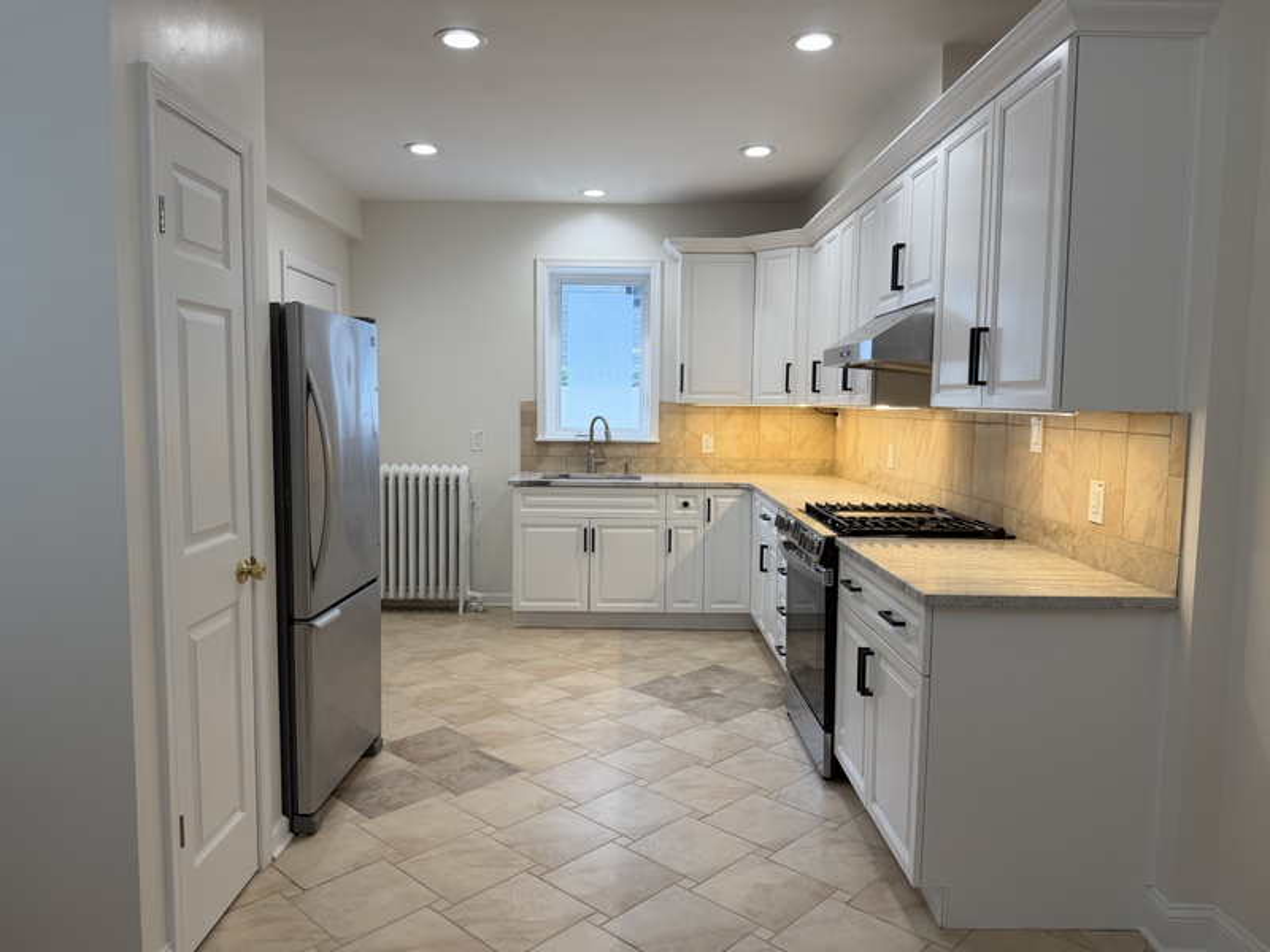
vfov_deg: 56.8
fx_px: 881
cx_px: 635
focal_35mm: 24
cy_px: 476
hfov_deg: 71.6
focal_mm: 6.76
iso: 100
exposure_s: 1/120
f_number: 1.78
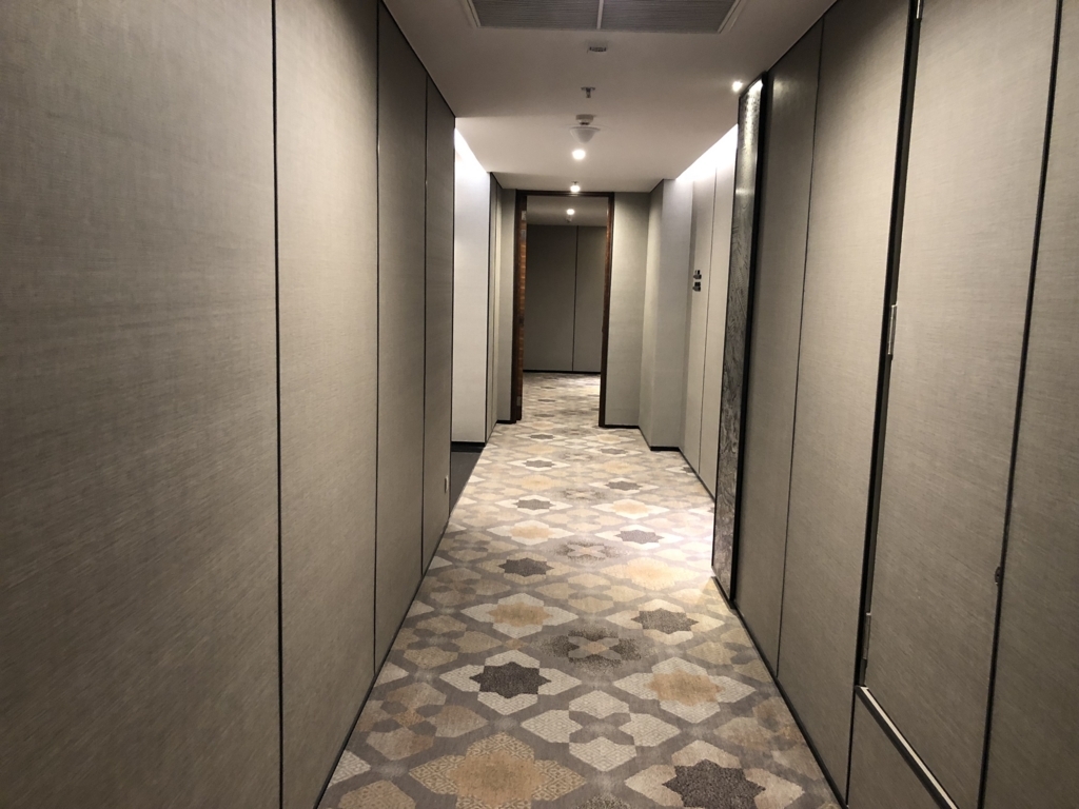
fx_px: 873
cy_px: 404
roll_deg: -1.6
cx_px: 540
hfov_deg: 63.4
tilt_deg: -8.2
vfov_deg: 49.7
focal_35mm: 28
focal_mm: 3.99
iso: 100
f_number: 1.8
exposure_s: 1/9
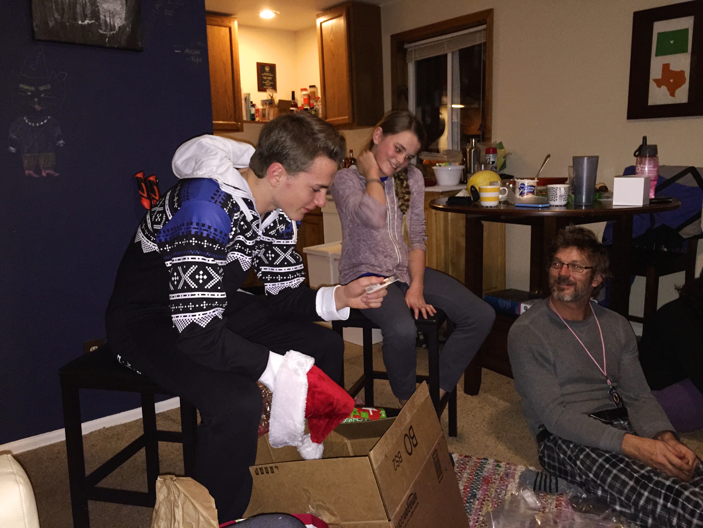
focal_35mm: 29
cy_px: 264
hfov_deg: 61.7
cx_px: 352
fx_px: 589
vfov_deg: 48.2
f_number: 2.2
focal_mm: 4.15
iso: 250
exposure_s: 1/16
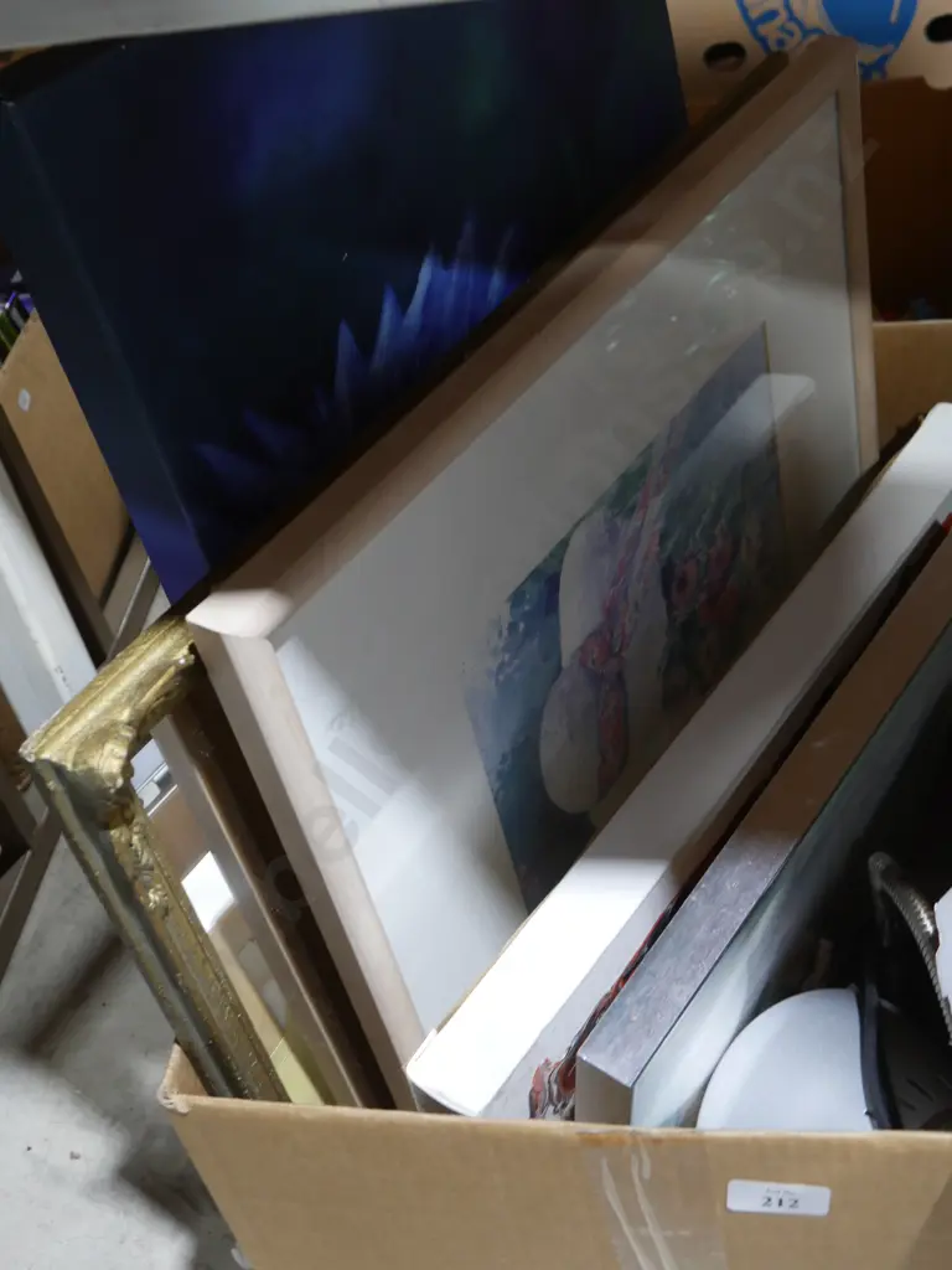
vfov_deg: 42.9
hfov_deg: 32.9
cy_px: 635
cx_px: 476
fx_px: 1613
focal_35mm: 44
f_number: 4.7
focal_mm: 22
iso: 800
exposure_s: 1/60
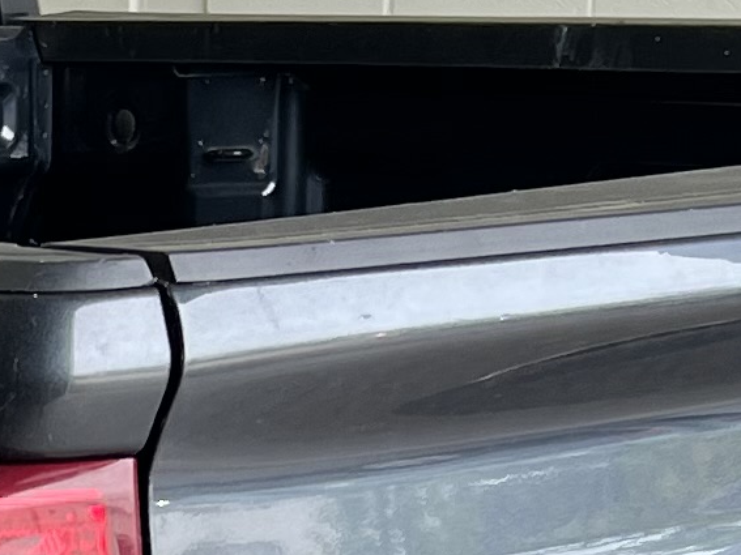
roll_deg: +2.2
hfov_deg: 10.4
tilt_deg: -18.5
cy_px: 1103
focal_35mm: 185
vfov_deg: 7.7
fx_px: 3959
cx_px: -269
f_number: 1.5
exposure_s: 1/167
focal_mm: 5.7
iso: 40
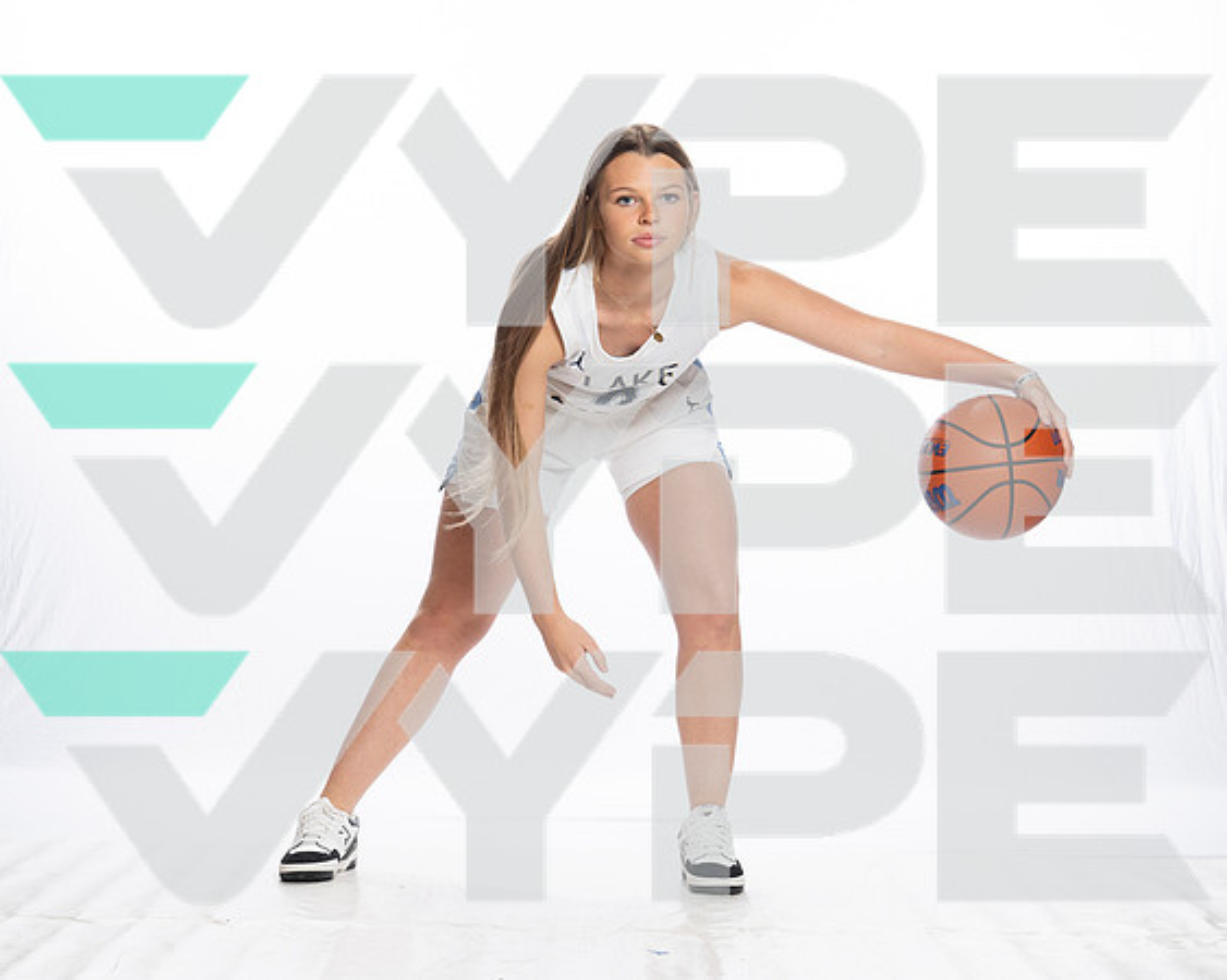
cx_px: 627
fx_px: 2822
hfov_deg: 24.5
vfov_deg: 19.7
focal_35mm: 78
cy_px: 385
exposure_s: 1/250
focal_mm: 56
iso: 800
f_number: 8
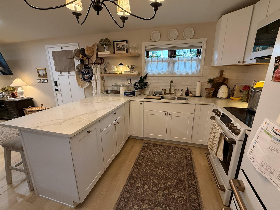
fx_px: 129
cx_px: 139
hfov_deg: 94.5
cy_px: 106
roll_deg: +0.4
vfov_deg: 78.1
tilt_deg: -14.7
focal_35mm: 16
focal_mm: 2.22
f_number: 2.2
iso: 250
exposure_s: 1/60
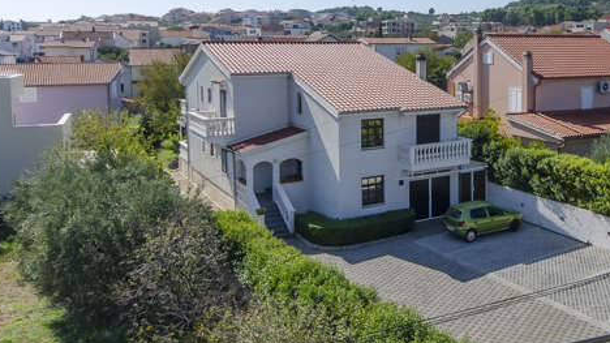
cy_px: 95
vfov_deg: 32.3
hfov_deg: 52.8
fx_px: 582
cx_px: 460
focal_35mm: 36
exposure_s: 1/200
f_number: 10
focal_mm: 14
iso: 100
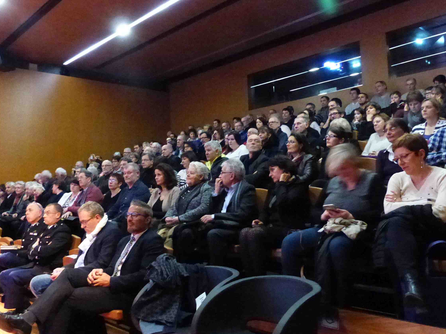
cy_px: 168
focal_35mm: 33
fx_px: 425
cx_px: 198
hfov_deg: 55.2
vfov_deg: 42.9
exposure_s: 1/8
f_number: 2.8
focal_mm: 5
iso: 3200
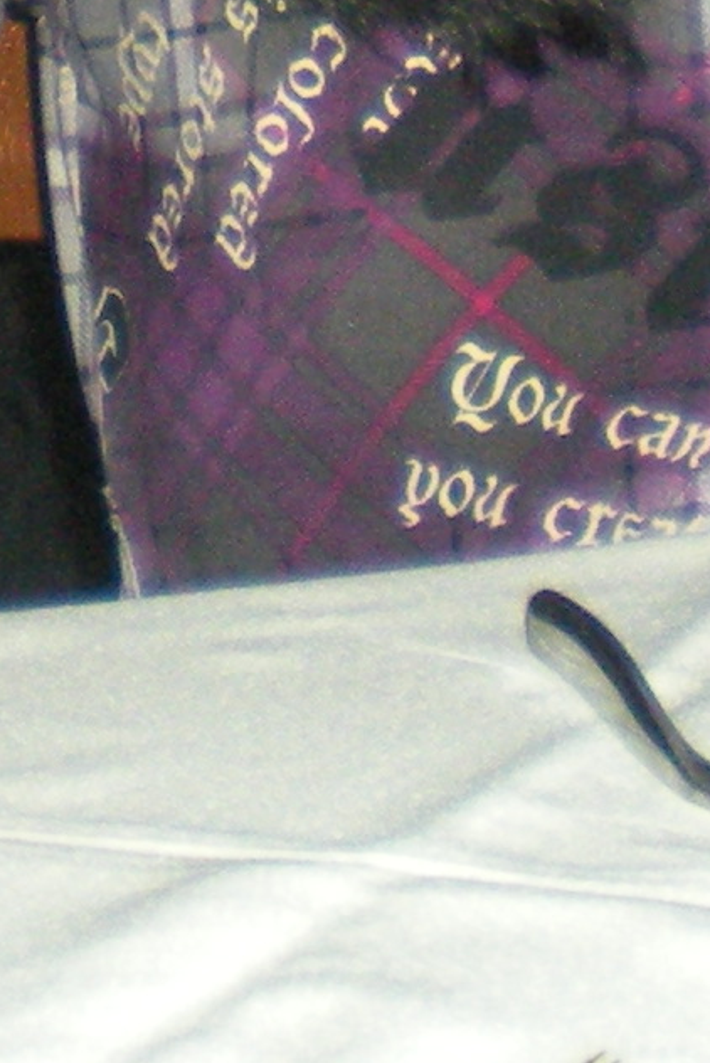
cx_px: 121
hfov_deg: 6.7
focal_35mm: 204
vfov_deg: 9.7
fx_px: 6028
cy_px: -727
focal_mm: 6.3
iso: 276
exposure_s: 1/60
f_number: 3.1
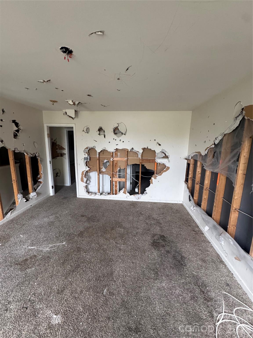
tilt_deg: -10.5
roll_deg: -0.1
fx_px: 136
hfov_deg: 85.7
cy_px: 169
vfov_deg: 102.1
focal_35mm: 14
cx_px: 126
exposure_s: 1/67
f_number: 2.2
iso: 320
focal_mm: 2.22
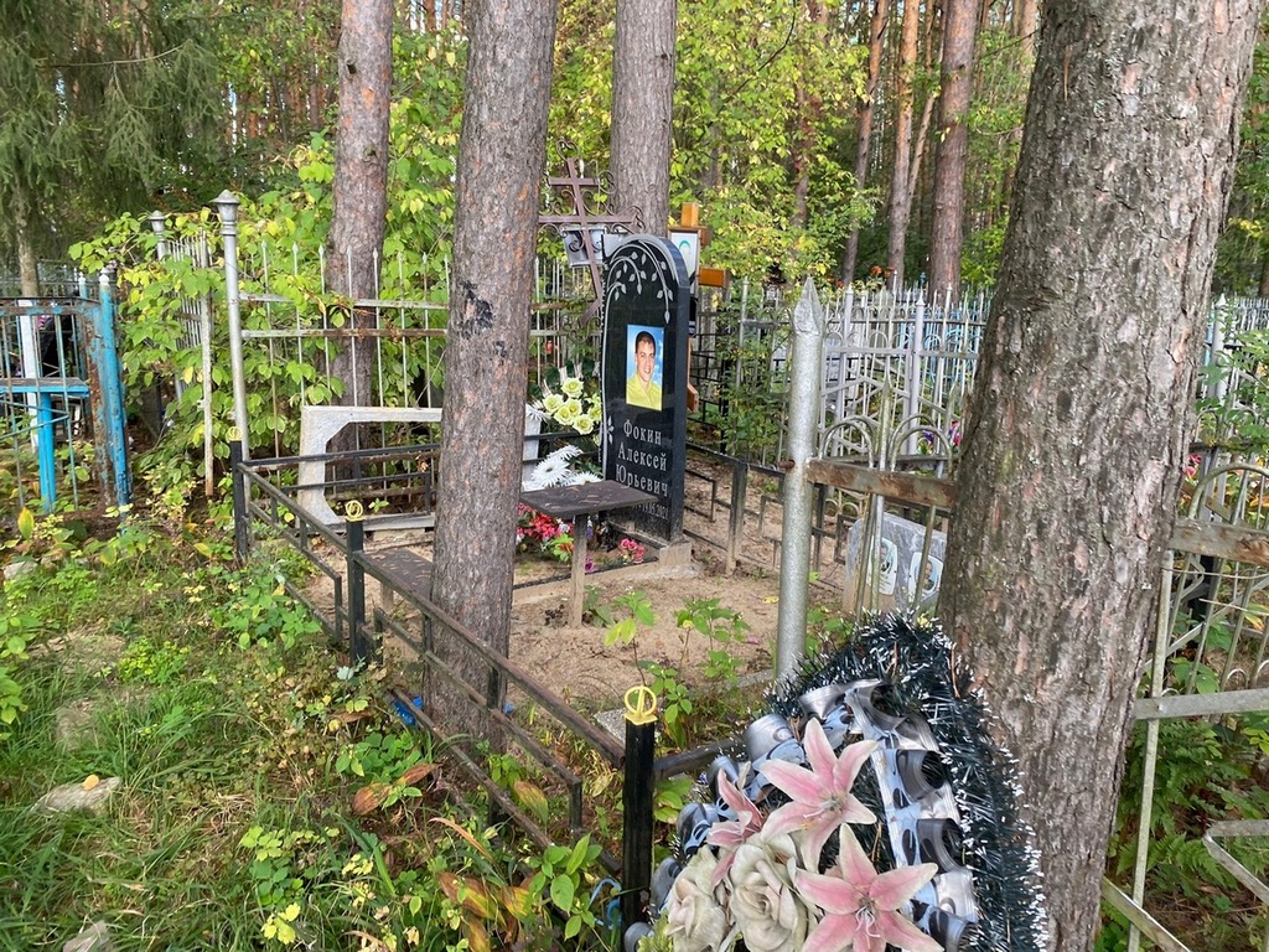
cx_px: 634
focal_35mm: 26
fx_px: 953
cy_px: 476
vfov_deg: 53.1
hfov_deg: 67.3
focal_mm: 4.25
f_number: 1.8
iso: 50
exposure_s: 1/122
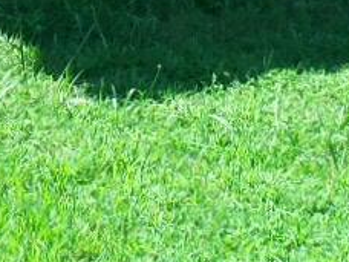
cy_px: -458
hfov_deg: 12.0
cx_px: 323
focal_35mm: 163
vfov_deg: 8.1
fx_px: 1643
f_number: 3.4
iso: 80
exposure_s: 1/320
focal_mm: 5.2
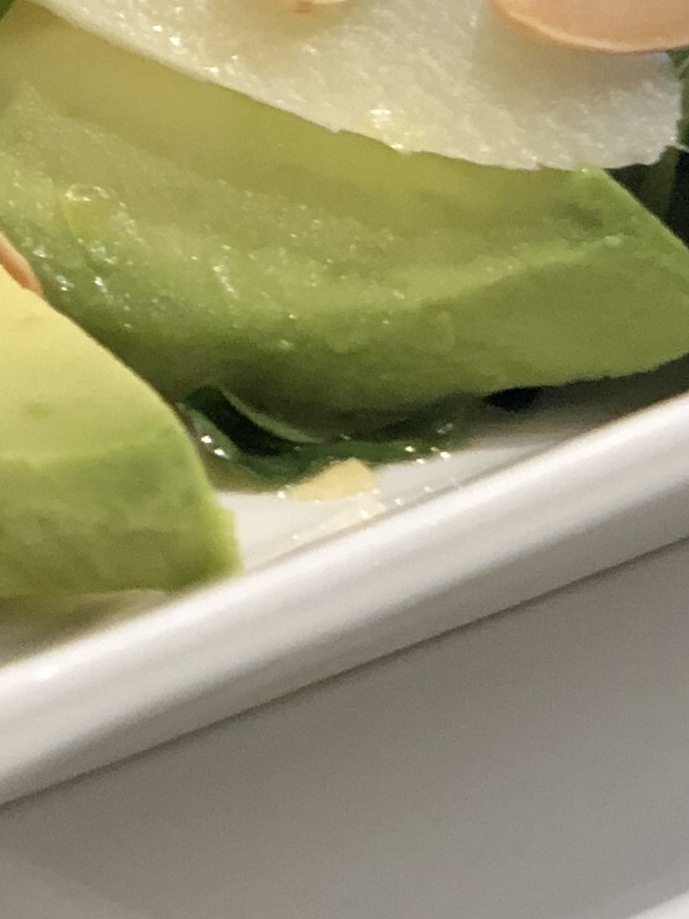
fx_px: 6237
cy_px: -559
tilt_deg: -10.9
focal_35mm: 235
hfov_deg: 6.3
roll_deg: +0.2
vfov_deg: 8.2
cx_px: 182
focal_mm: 6
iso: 100
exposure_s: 1/60
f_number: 2.4
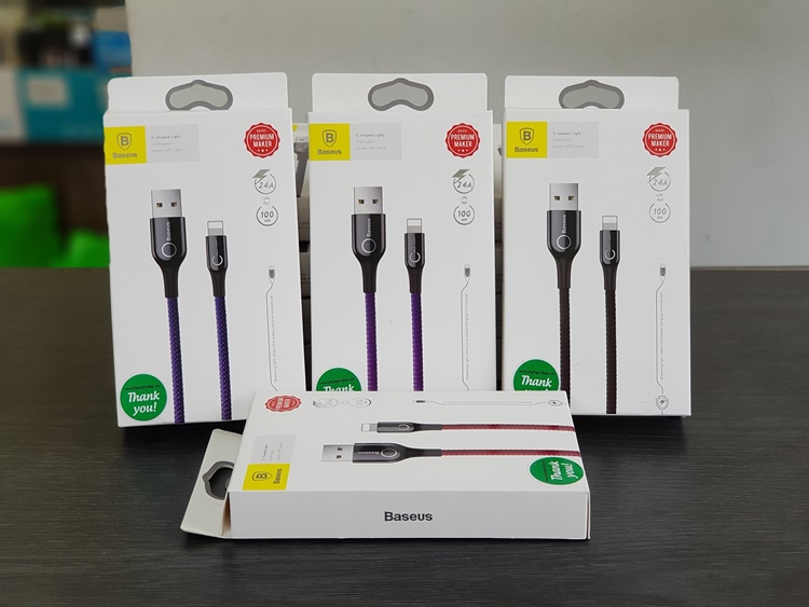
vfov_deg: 28.0
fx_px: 1216
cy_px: 304
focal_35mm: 52
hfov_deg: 36.8
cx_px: 404
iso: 40
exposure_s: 1/100
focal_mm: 6
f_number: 2.4
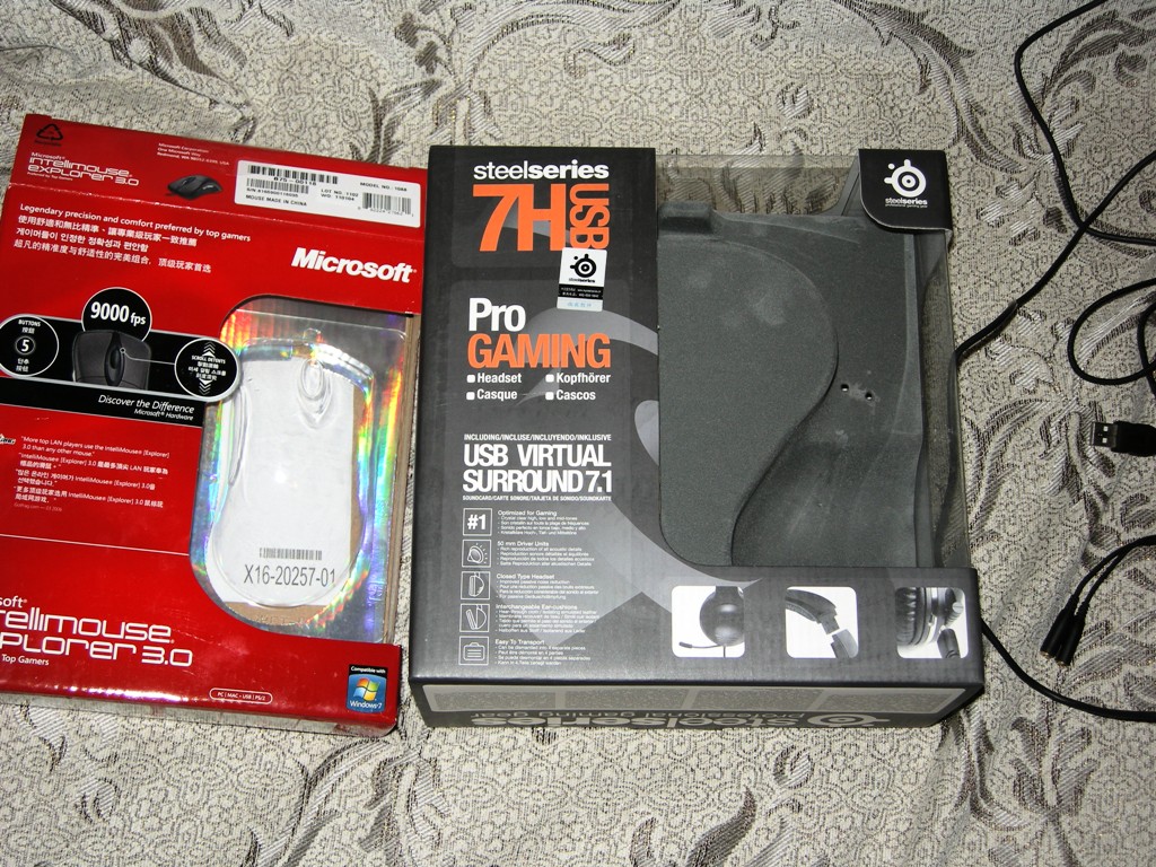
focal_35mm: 48
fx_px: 1603
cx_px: 578
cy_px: 434
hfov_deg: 39.7
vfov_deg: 30.3
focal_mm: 10.1
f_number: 3.1
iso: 64
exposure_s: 1/60
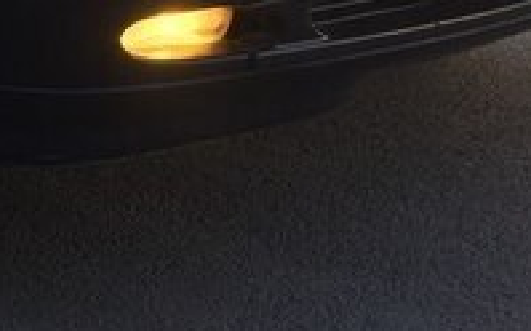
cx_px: -131
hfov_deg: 19.1
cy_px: -111
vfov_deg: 12.4
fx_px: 1475
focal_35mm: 102
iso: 32
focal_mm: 4.15
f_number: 2.2
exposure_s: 1/471
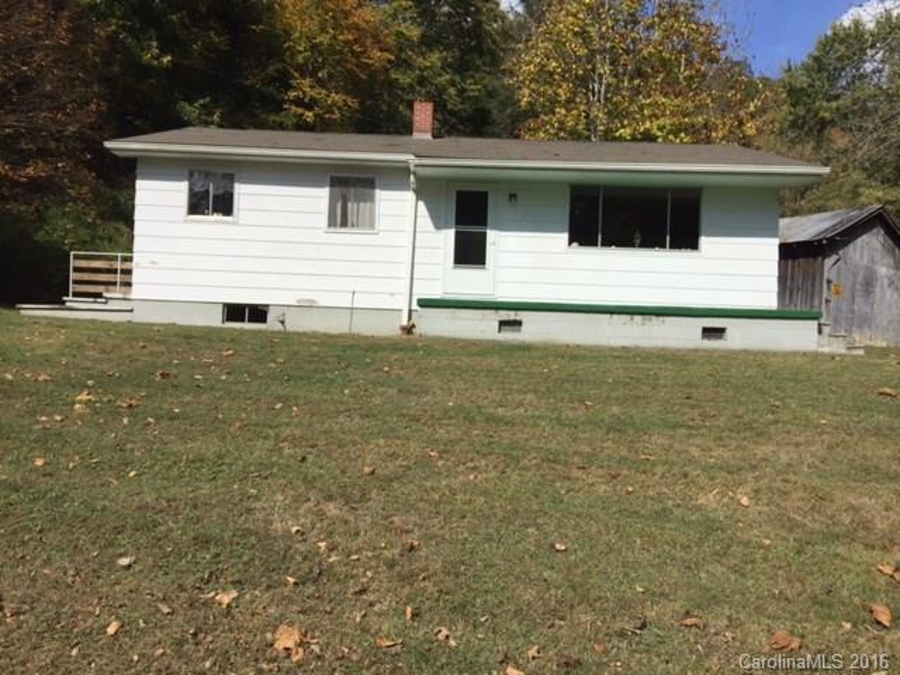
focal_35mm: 29
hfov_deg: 61.7
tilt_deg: +1.4
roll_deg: -3.4
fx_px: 754
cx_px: 450
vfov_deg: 48.2
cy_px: 338
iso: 32
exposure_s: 1/3597
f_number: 2.2
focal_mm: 4.15
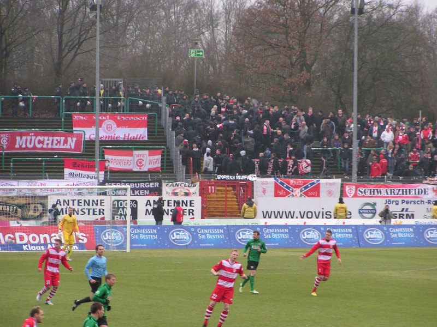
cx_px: 218
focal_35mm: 226
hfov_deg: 8.8
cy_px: 164
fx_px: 2853
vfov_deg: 6.6
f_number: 3.5
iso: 80
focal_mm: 34.5
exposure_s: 1/200
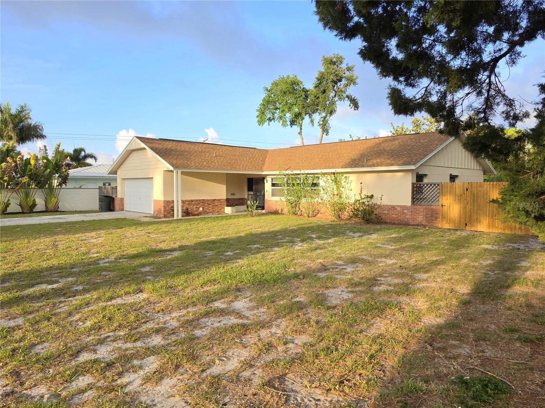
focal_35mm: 23
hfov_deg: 73.9
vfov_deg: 58.9
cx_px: 272
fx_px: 362
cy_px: 204
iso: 64
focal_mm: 6.5
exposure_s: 1/2579
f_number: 1.4
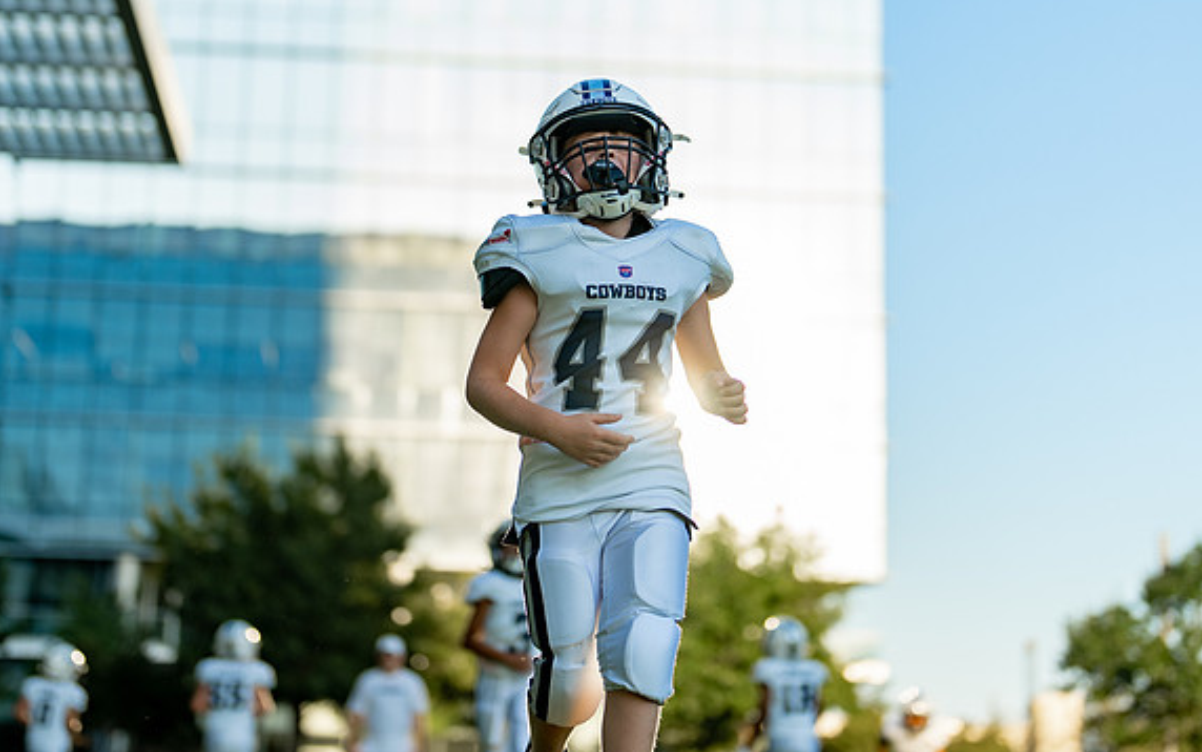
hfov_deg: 25.5
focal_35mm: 81
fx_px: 2654
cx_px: 588
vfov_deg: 16.0
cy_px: 163
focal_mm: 50
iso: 125
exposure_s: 1/3200
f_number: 1.2
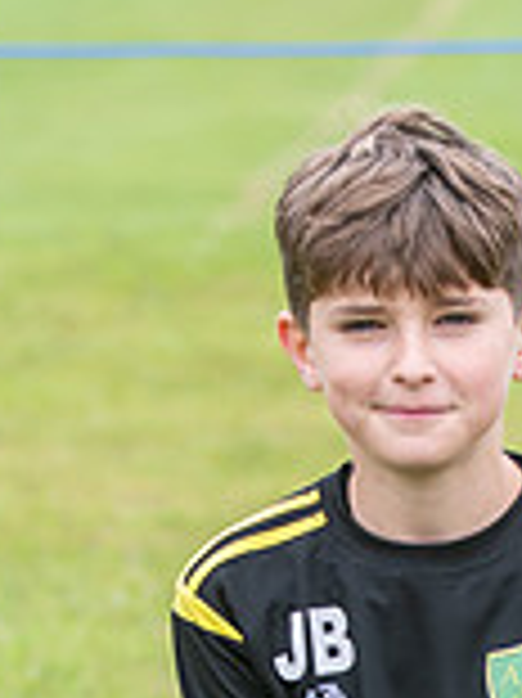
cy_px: 1000
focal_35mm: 427
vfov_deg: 4.6
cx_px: 428
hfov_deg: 3.5
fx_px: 8597
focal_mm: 102
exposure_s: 1/320
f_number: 5
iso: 500
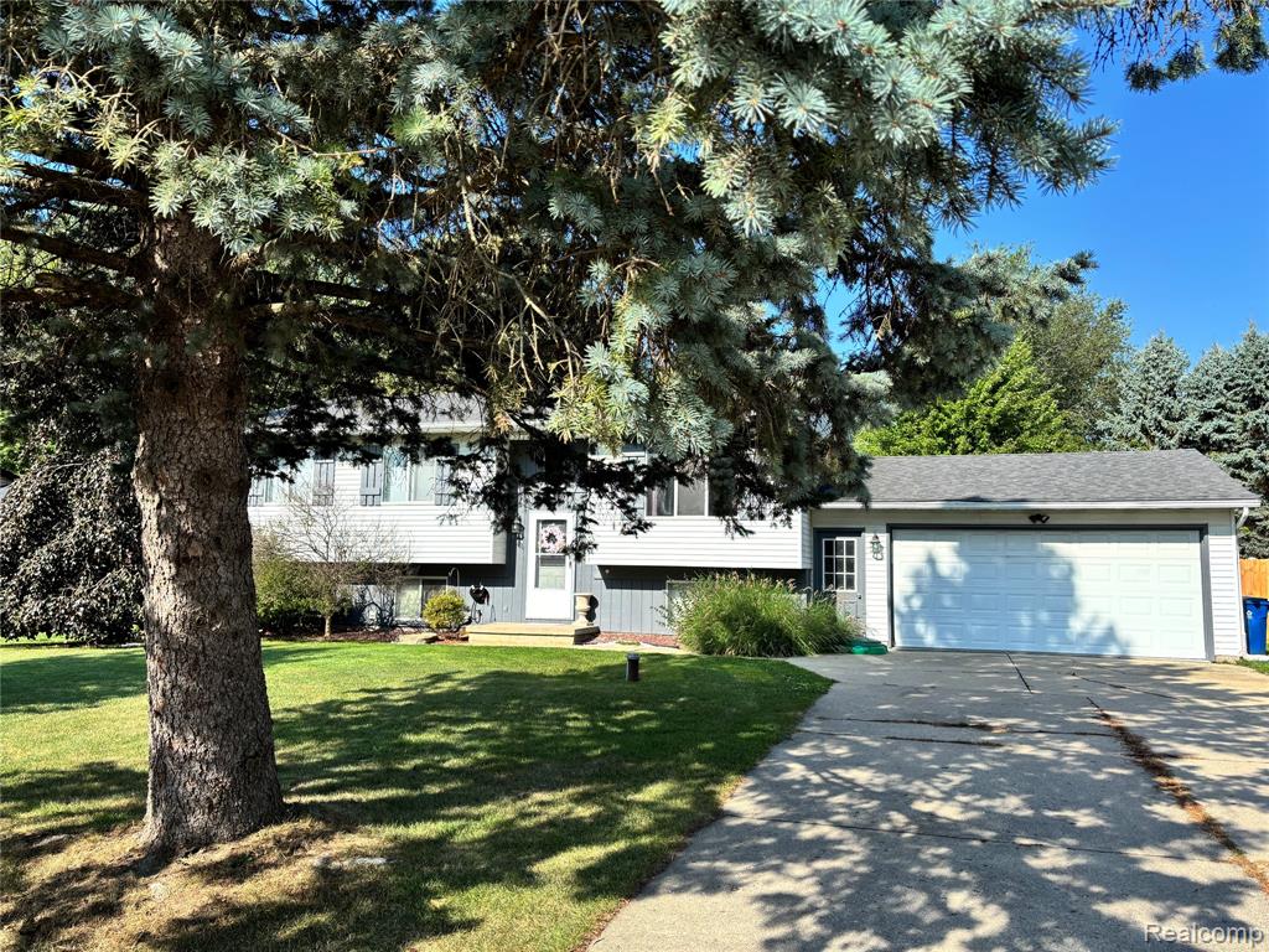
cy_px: 476
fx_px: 953
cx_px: 634
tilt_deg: +5.8
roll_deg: -1.4
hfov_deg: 67.3
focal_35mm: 26
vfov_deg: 53.1
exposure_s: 1/1543
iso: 50
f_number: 1.6
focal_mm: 5.96
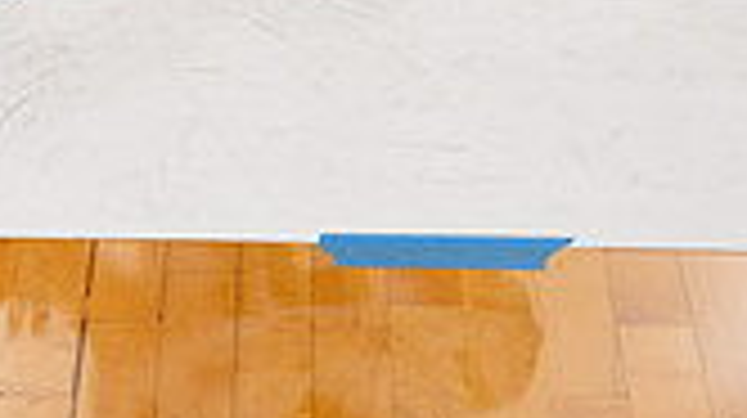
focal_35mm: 165
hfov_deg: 13.0
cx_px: 234
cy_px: -557
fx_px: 3265
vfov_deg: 7.0
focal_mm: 58
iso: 640
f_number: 8
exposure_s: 1/400
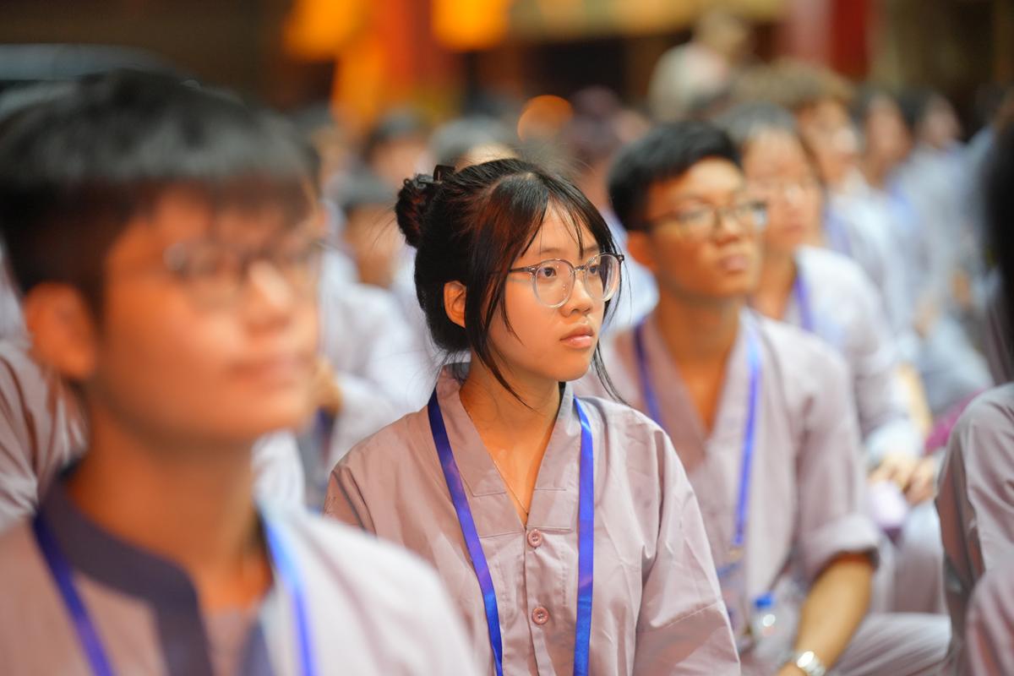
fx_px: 4309
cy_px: 338
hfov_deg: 13.4
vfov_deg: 9.0
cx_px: 507
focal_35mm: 153
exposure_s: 1/100
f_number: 2.8
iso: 3200
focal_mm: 153
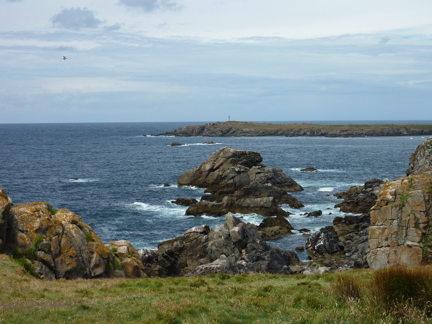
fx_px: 736
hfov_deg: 32.7
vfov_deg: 24.8
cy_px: 162
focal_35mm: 59
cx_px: 216
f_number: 5.6
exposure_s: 1/500
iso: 80
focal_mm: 9.7
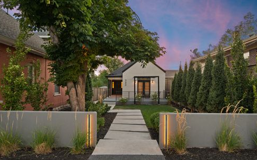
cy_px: 79
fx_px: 172
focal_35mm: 25
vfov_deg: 50.1
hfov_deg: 73.6
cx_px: 128
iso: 500
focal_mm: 23.5
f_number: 7.1
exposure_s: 1/6
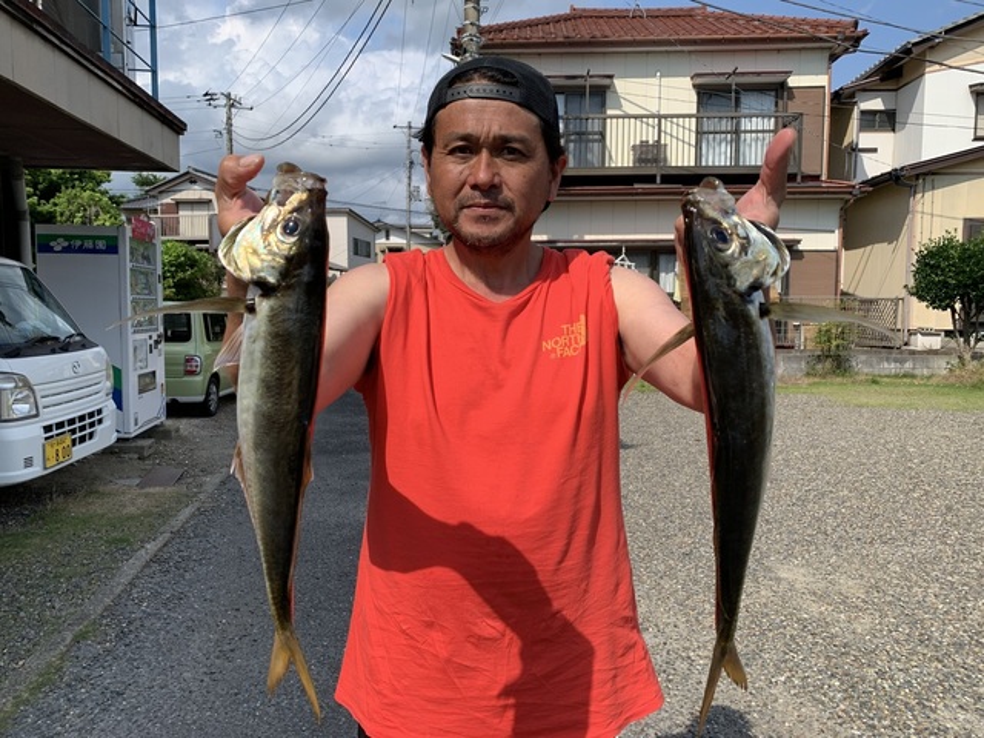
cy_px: 369
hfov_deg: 67.3
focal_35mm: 26
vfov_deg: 53.1
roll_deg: +1.8
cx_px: 492
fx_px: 739
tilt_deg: -6.8
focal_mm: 4.25
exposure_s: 1/1880
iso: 25
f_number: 1.8
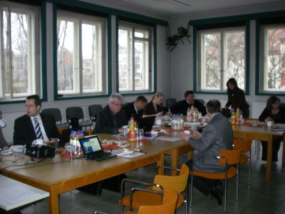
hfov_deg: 49.0
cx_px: 142
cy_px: 107
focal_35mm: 38
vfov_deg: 37.7
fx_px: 313
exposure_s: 1/50
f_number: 3.3
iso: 400
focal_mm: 6.3
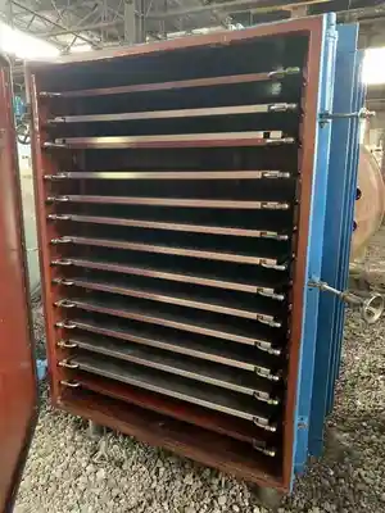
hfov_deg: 53.1
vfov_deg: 67.3
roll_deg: -1.4
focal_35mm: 26
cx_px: 192
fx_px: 386
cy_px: 256
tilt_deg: -12.8
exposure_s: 1/30
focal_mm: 4.25
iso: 640
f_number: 1.8
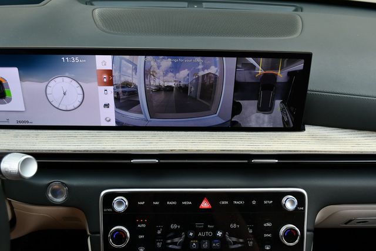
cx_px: 188
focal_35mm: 36
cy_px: 126
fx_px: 376
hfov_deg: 53.1
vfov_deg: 36.9
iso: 400
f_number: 4
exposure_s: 1/250
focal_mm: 18
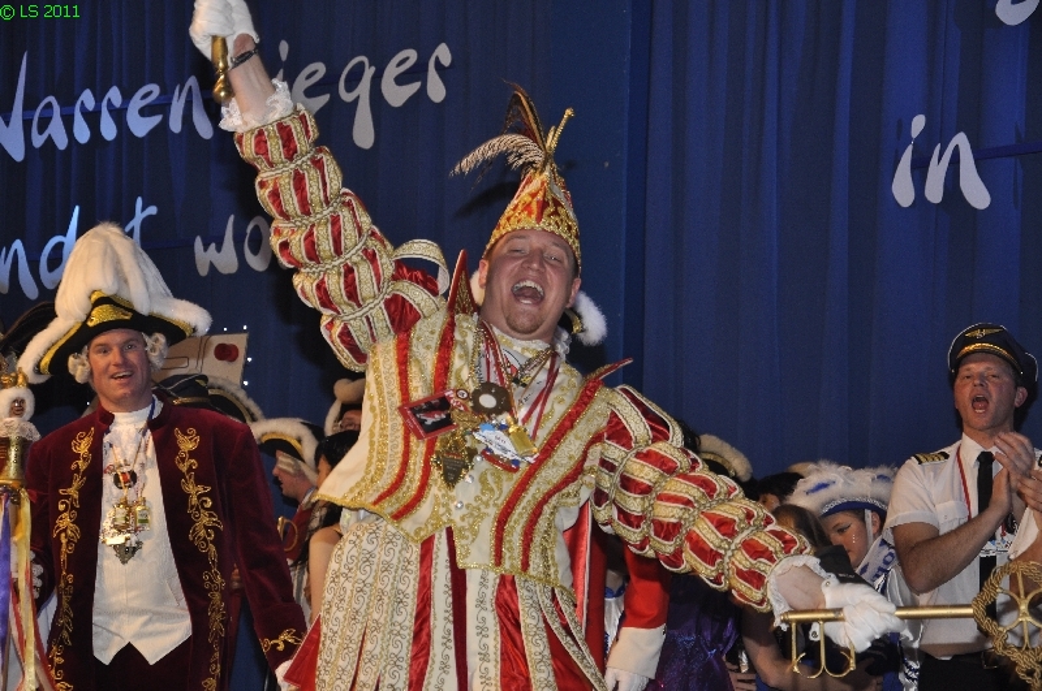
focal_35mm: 93
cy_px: 346
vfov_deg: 14.7
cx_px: 521
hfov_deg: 21.9
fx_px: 2688
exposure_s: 1/60
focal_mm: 62
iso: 400
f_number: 5.3
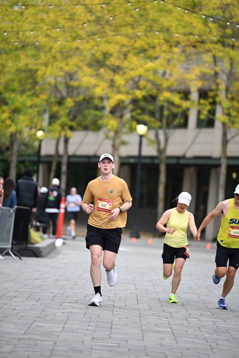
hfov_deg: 6.9
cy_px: 179
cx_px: 120
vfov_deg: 10.3
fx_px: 1990
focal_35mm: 200
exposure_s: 1/2000
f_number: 2.8
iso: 640
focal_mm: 200
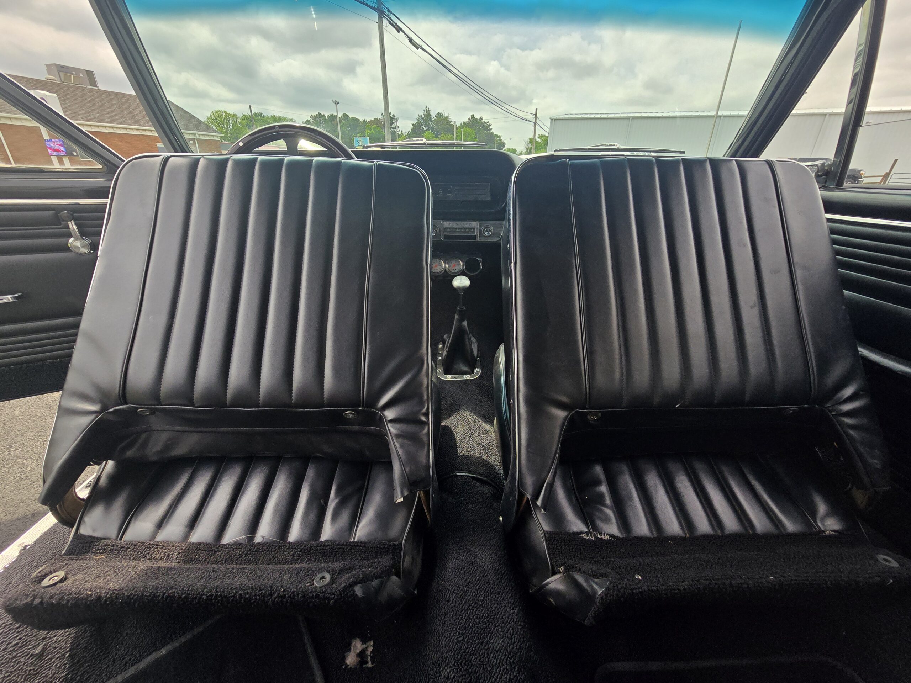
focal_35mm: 13
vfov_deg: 89.9
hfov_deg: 106.2
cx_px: 456
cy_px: 342
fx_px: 342
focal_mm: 2.2
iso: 50
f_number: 2.2
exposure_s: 1/947
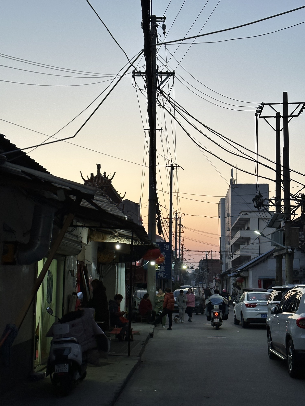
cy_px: 203
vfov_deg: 39.7
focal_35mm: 48
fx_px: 564
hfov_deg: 30.3
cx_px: 152
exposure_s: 1/121
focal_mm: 6.86
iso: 64
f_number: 1.78
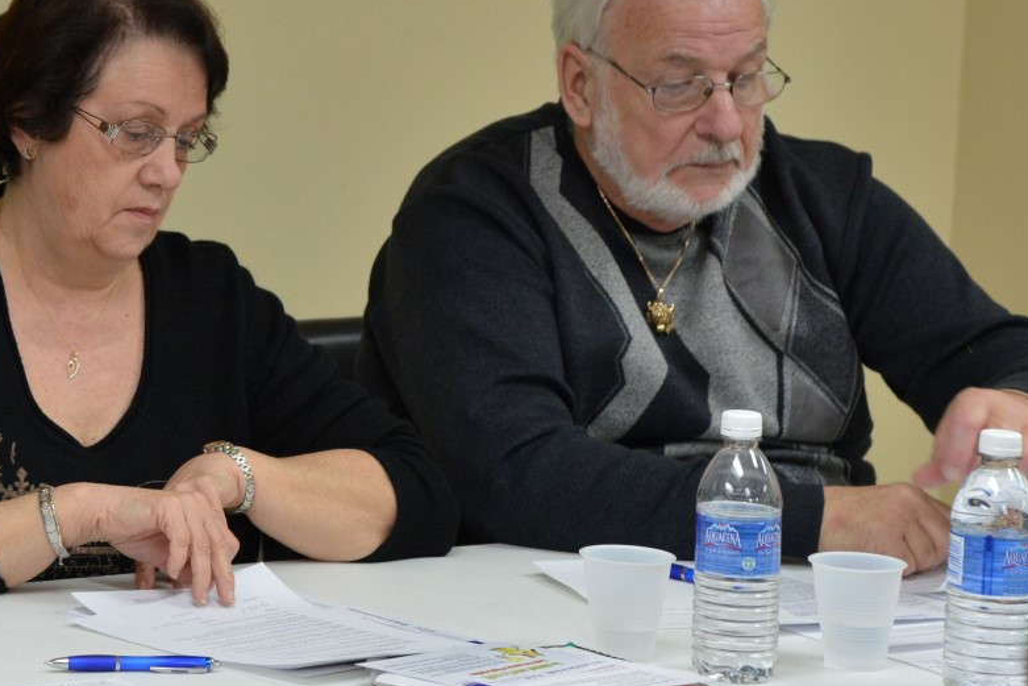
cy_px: 179
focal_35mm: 170
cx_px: 37
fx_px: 4855
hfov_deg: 12.0
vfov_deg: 8.1
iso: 2000
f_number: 5.6
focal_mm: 82
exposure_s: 1/160
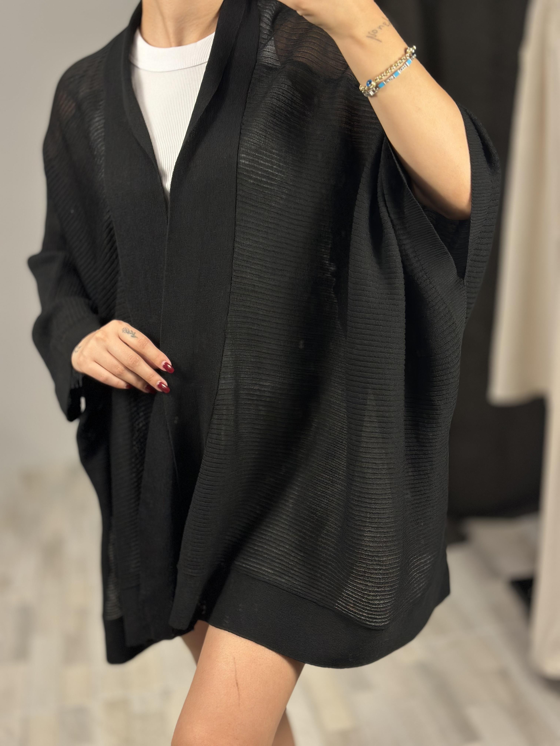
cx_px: 280
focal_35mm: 48
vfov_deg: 39.7
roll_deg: +4.5
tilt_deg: -35.3
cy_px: 373
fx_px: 1035
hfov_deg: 30.3
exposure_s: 1/100
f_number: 1.78
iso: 160
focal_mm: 6.86
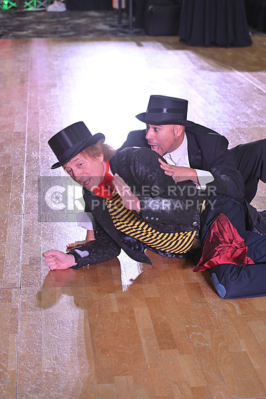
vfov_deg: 23.6
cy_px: 200
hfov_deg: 15.9
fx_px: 953
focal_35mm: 86
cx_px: 133
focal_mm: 86
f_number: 5
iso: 2000
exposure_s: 1/320
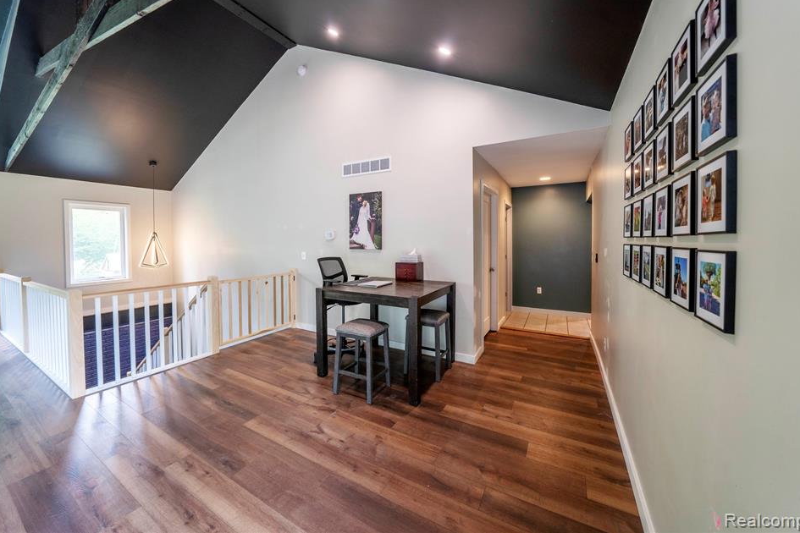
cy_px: 245
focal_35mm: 13
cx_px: 377
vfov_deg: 85.3
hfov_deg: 108.2
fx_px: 289
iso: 200
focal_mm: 12
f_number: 5.6
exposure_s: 1/10
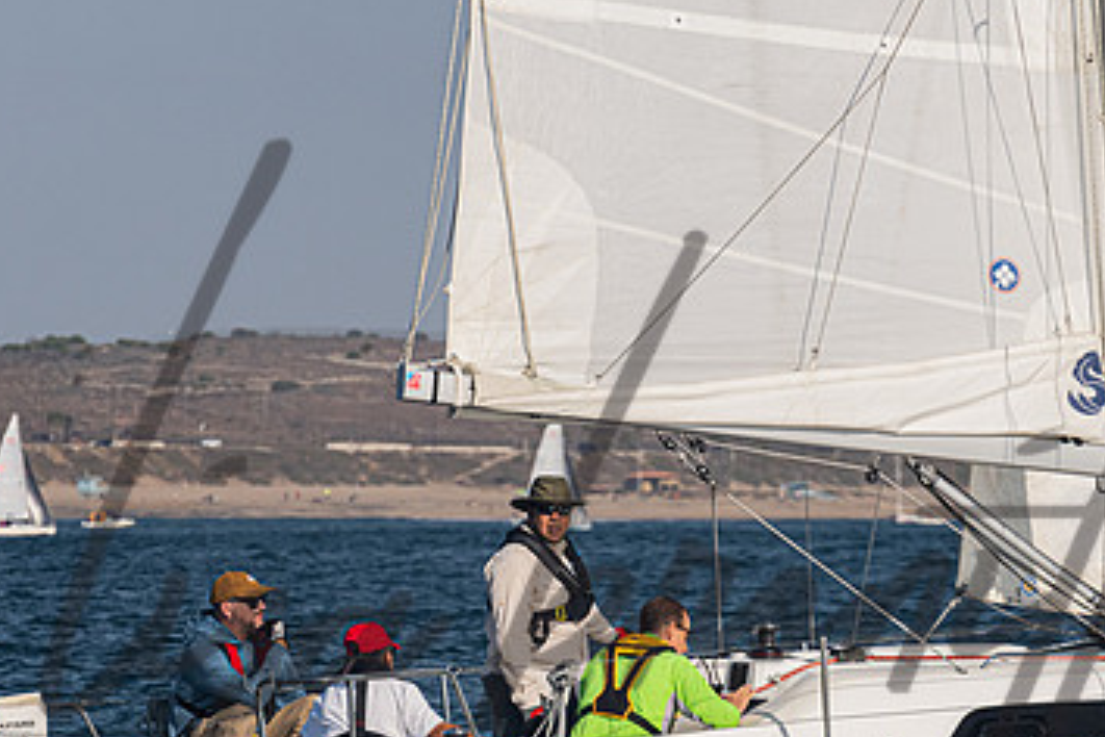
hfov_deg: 5.3
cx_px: 544
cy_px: 486
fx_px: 12031
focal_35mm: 392
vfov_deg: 3.5
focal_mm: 185
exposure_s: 1/1250
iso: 400
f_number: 6.3
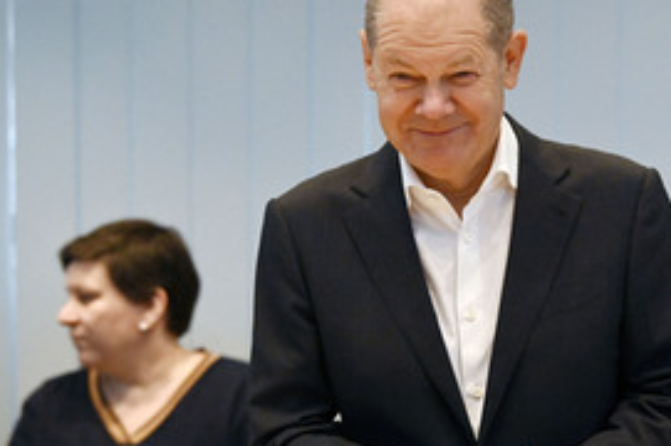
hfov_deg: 13.7
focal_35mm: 150
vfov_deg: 9.1
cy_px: 273
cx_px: 464
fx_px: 2792
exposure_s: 1/800
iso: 8000
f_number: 4
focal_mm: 90
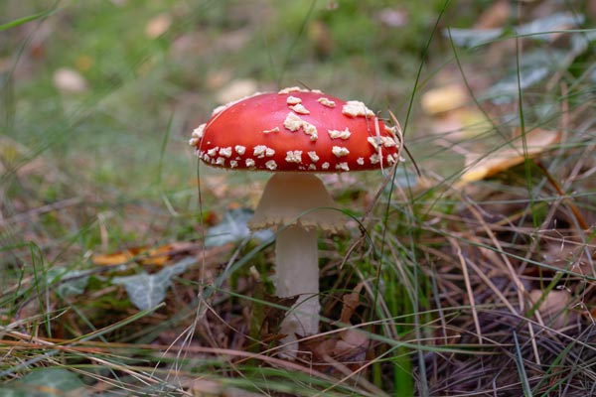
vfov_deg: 37.9
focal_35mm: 35
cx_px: 298
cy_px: 198
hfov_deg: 54.4
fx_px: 579
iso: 800
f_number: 5.6
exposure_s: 1/200
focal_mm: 35
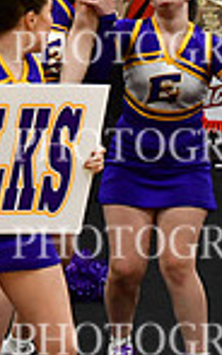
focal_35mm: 434
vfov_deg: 4.8
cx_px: 0
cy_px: -1
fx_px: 4197
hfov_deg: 3.0
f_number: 4
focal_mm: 72
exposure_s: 1/500
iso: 4000
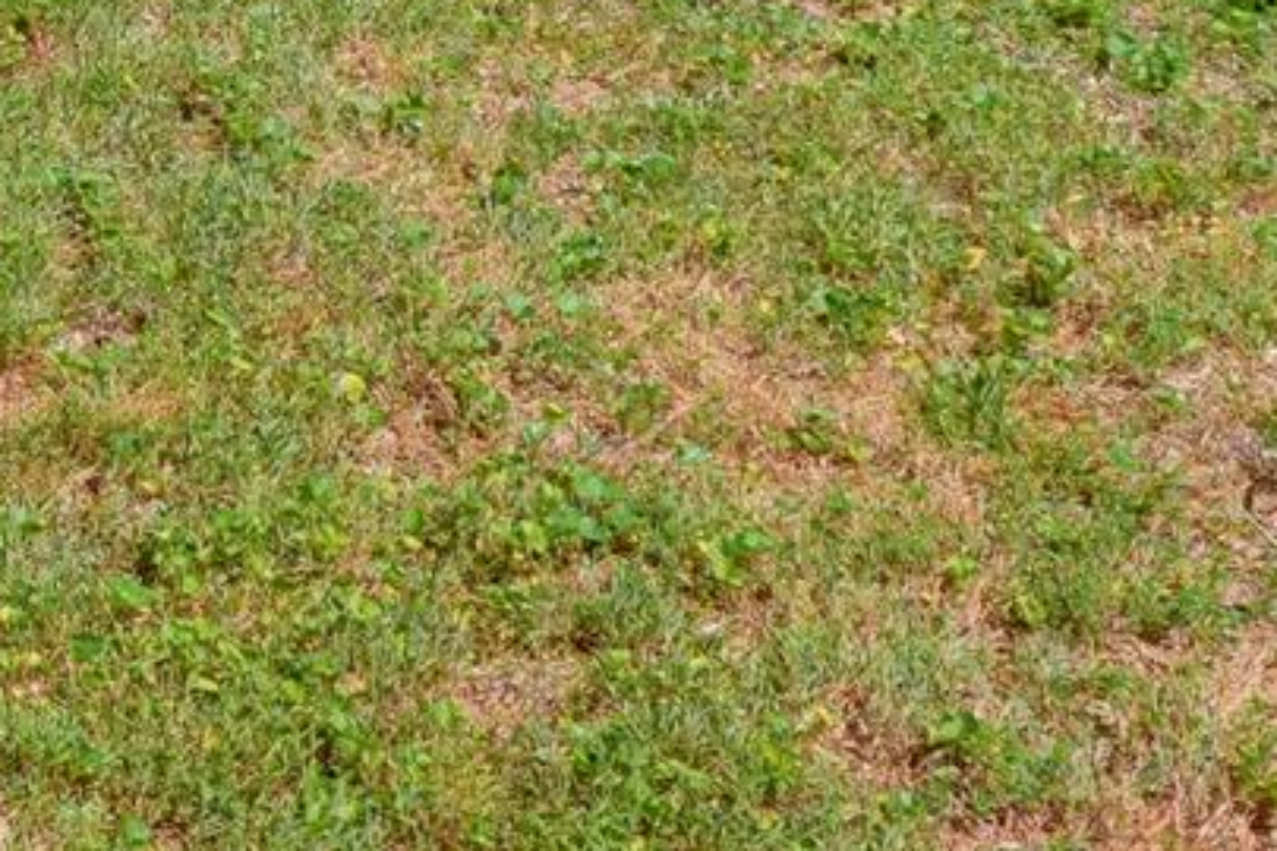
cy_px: -868
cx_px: -1041
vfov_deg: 13.0
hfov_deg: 17.8
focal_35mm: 91
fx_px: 3228
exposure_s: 1/30
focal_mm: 12
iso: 125
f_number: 8
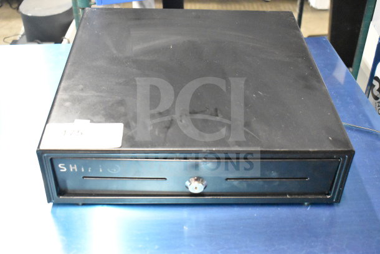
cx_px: 190
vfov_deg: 29.9
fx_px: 475
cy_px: 127
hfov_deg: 43.6
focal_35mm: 45
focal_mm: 30
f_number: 4.2
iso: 12800
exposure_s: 1/50
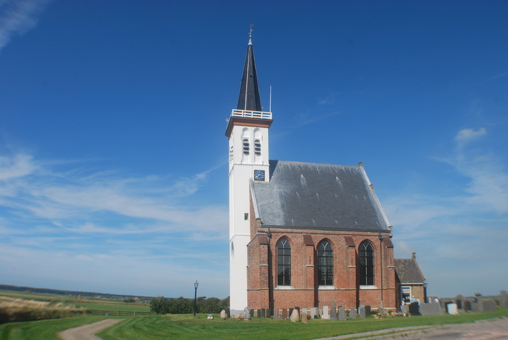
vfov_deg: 34.3
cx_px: 254
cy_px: 170
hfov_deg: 49.5
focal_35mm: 39
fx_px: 551
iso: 100
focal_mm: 26
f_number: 8
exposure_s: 1/250
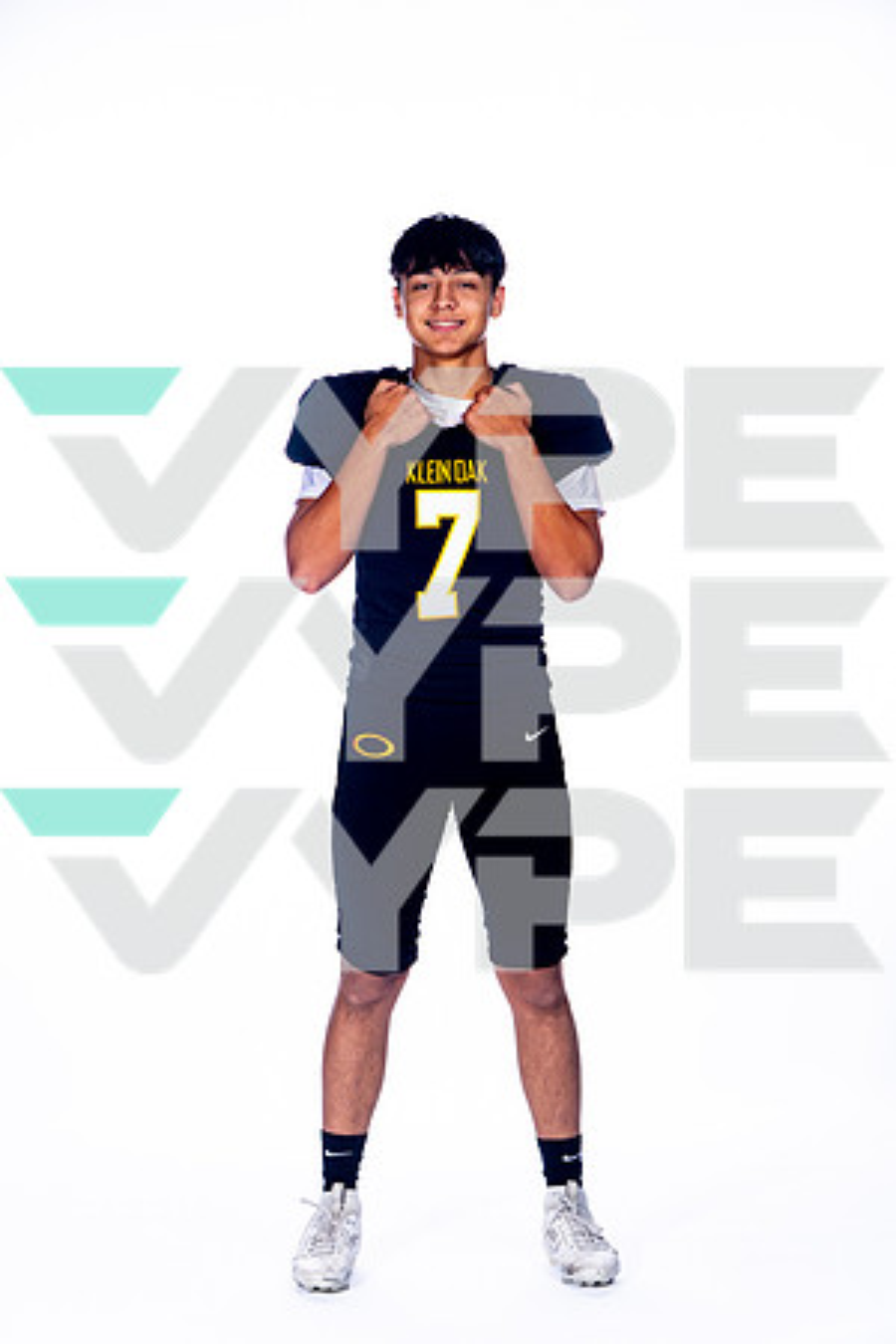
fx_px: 3360
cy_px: 672
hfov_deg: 15.2
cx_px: 448
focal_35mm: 90
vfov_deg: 22.6
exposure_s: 1/250
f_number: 8
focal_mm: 90
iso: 250
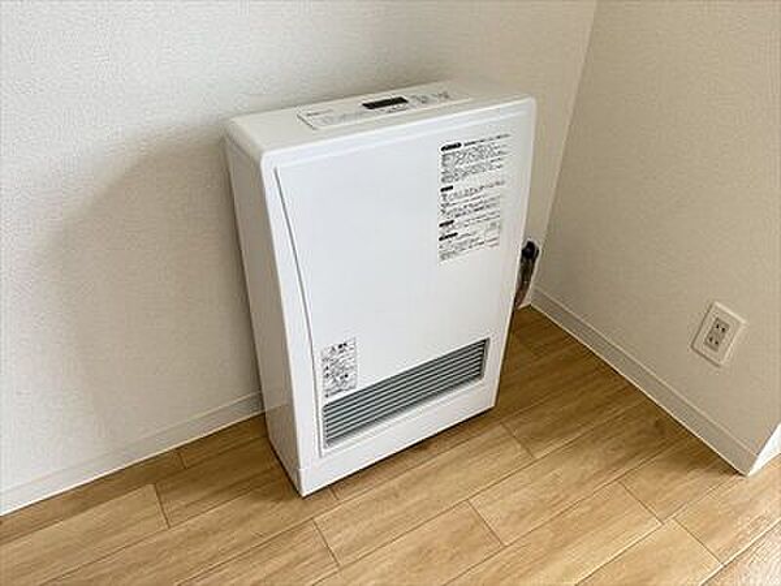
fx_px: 587
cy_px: 293
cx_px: 390
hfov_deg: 67.3
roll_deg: -1.4
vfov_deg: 53.1
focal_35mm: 26
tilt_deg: -38.6
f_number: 1.6
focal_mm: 5.1
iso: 80
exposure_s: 1/121
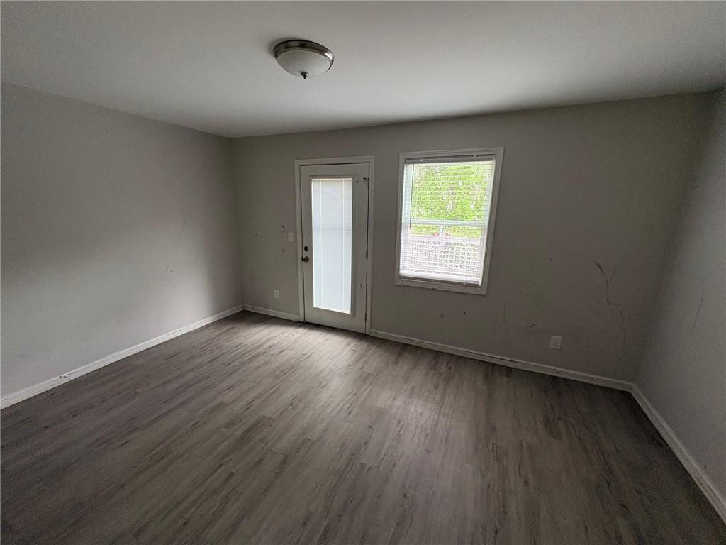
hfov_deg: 102.1
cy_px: 272
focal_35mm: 14
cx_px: 363
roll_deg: -2.6
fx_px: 294
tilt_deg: -12.6
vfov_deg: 85.7
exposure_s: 1/99
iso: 200
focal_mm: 2.22
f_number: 2.2
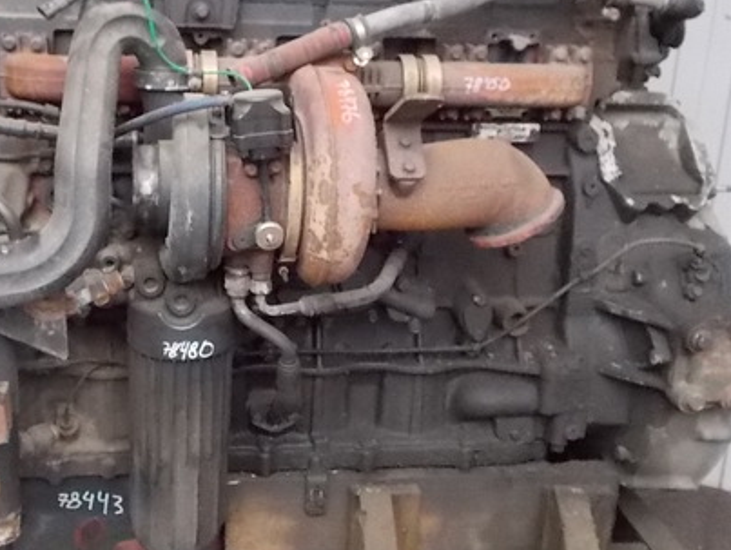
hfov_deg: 40.6
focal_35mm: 46
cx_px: 238
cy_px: 192
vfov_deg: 31.4
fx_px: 972
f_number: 3.3
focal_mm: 4.1
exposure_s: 1/125
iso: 500
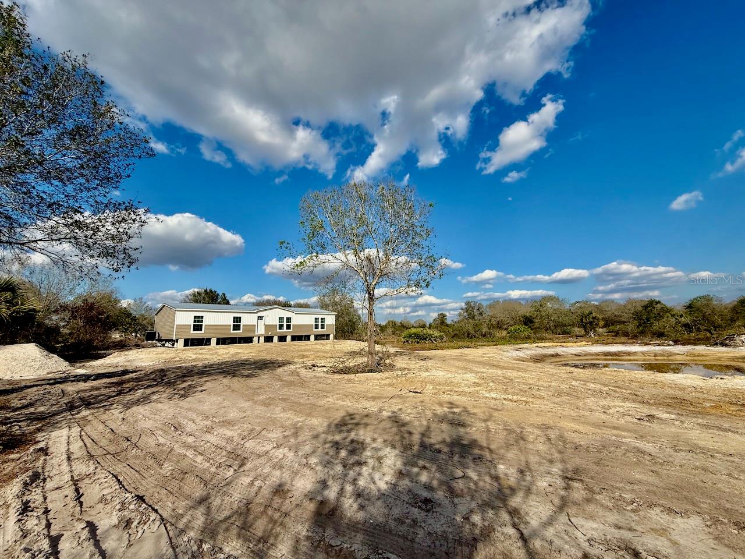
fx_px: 301
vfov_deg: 85.7
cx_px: 372
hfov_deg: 102.1
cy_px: 280
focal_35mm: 14
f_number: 2.2
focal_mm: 2.22
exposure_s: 1/3663
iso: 50
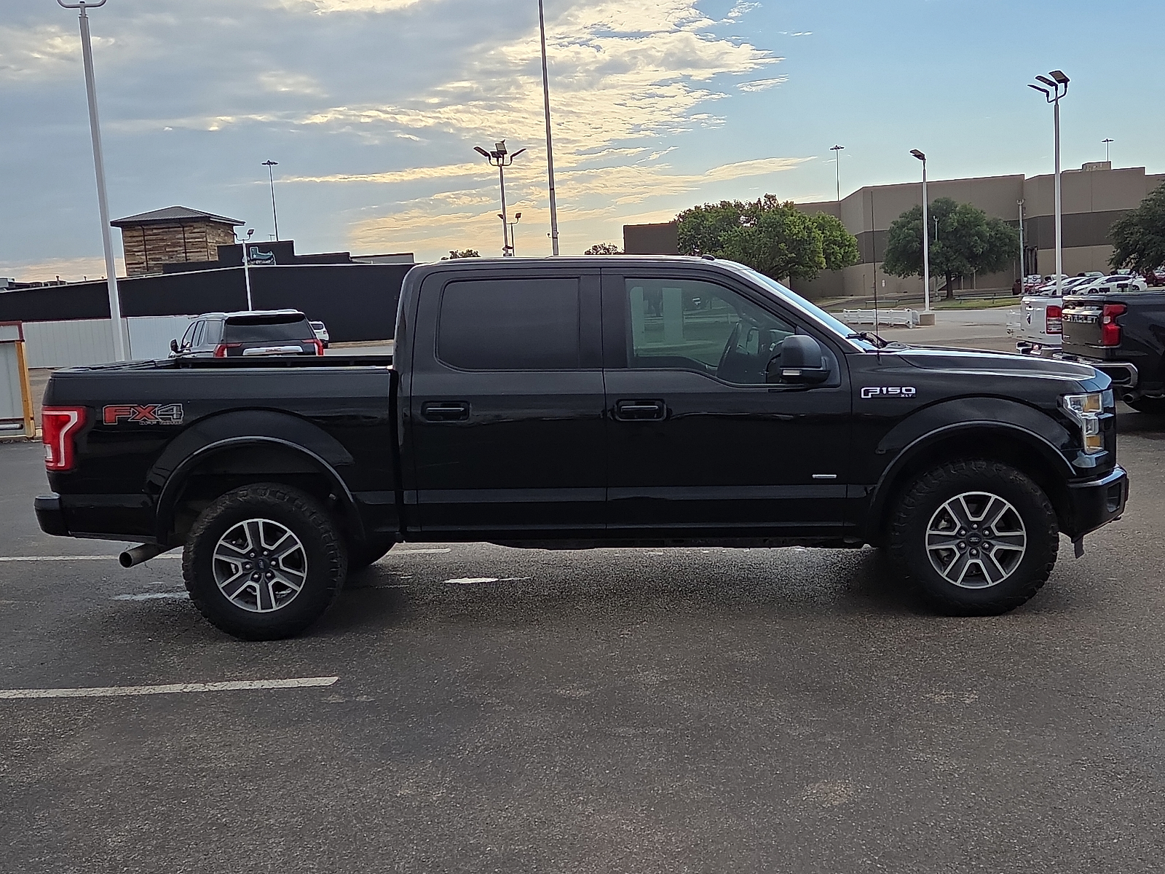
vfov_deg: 38.7
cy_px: 437
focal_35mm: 37
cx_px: 582
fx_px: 1245
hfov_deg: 50.1
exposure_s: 1/2000
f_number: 1.8
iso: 25
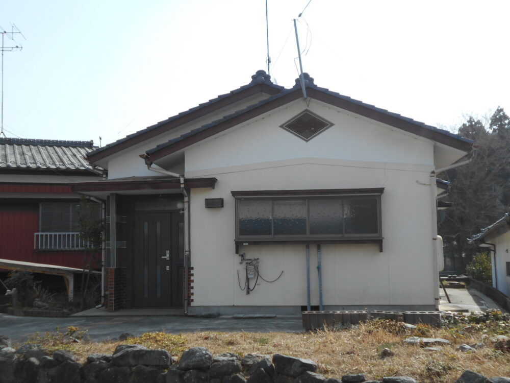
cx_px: 255
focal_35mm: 44
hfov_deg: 42.9
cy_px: 192
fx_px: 648
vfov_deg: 32.9
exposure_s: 1/500
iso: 80
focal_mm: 7.7
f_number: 4.2
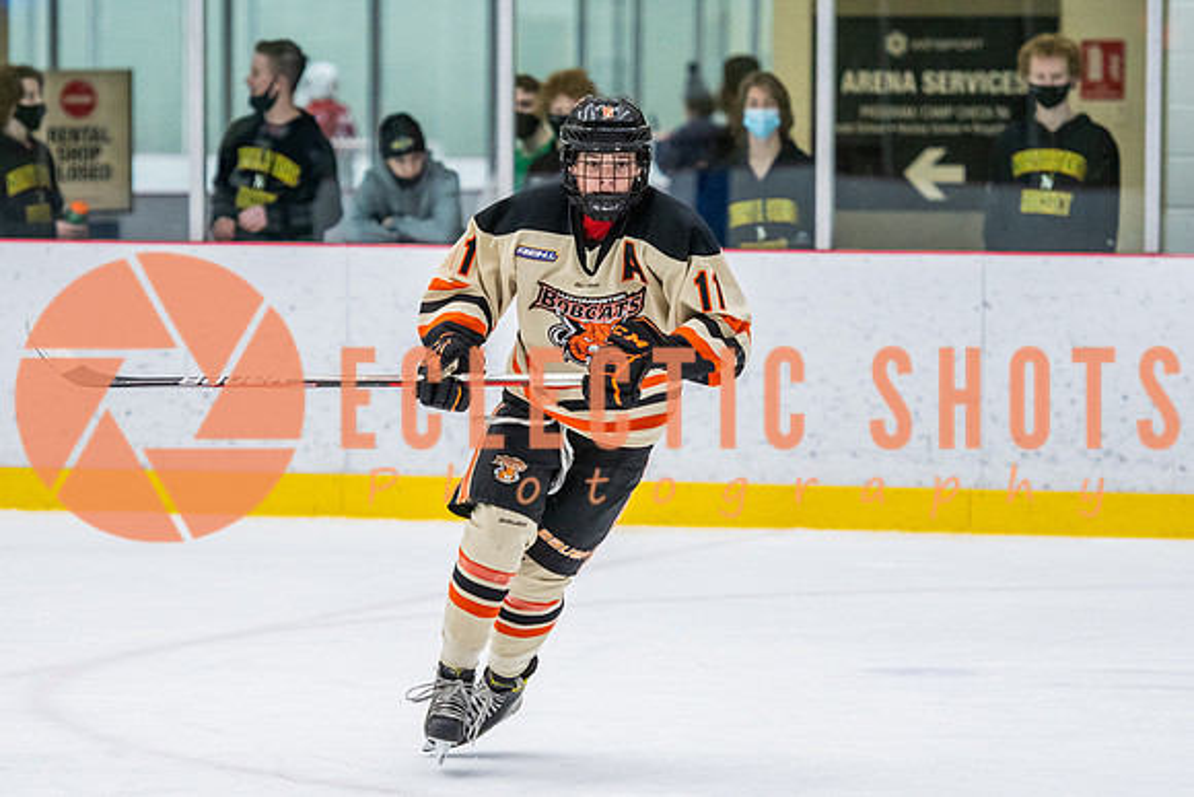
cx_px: 584
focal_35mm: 222
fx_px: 7380
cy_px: 362
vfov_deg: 6.2
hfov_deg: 9.2
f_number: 2.8
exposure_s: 1/640
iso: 2200
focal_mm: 135
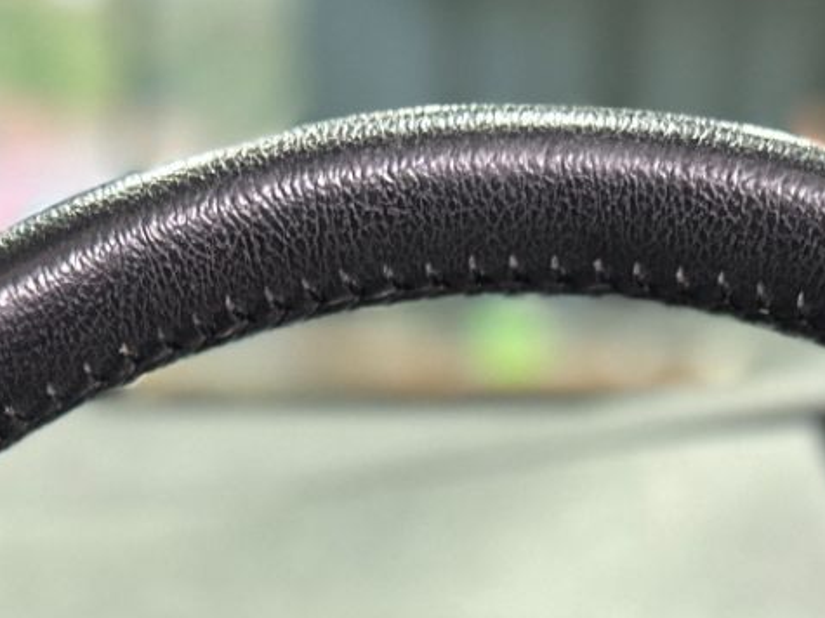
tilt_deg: -20.8
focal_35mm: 97
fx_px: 2311
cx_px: 457
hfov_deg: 20.2
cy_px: 1217
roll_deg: -1.7
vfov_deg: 13.2
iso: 640
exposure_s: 1/40
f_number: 1.78
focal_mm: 6.86
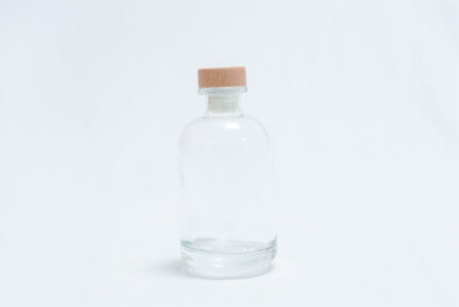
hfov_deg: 33.4
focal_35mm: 60
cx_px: 230
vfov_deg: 22.6
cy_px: 154
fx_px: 765
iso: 2500
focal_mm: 40
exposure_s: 1/125
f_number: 10
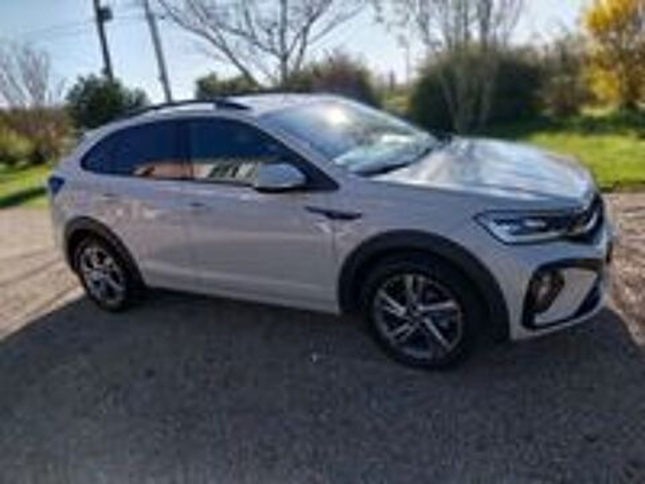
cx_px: 322
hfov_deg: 67.3
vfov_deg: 53.1
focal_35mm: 26
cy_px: 242
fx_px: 484
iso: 25
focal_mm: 4
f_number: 1.8
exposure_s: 1/566
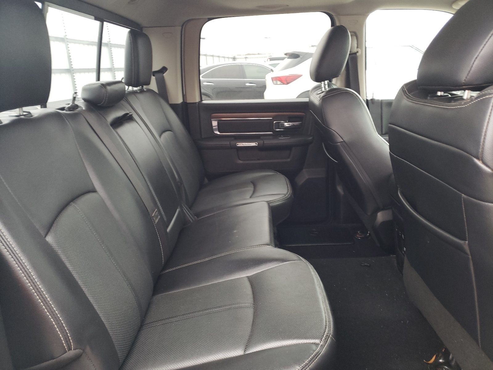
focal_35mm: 26
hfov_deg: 67.3
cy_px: 185
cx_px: 246
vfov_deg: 53.1
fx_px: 370
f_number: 1.5
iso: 131
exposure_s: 1/60.2
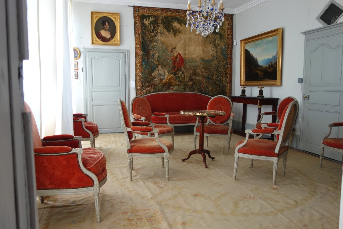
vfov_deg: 46.4
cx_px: 172
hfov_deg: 65.5
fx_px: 267
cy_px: 114
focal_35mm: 28
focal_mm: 10.4
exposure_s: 1/100
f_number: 2
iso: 125
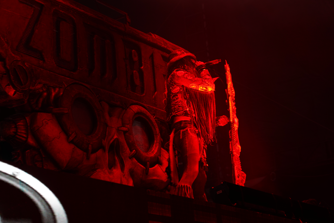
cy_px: 112
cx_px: 167
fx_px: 853
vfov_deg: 14.9
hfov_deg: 22.1
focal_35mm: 92
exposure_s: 1/125
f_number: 4
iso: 1000
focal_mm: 92
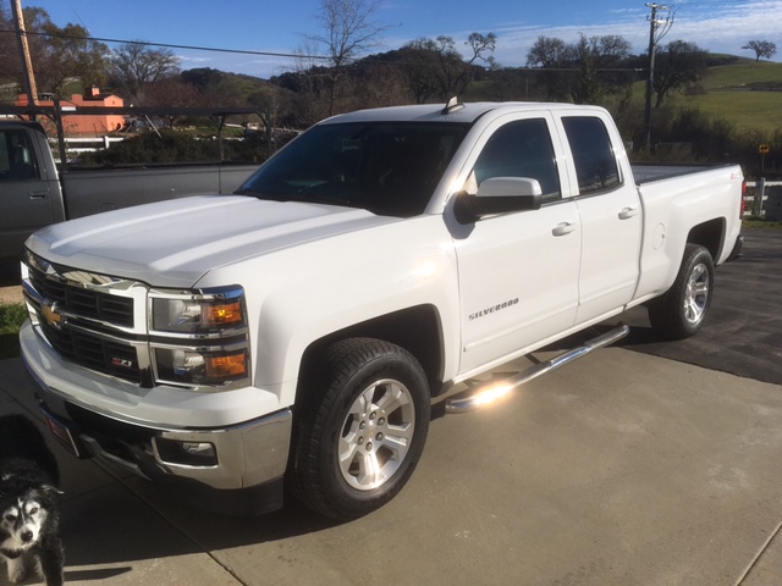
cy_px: 293
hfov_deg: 61.7
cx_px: 391
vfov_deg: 48.2
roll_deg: +1.7
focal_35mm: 29
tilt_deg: -14.5
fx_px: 655
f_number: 2.2
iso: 25
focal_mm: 4.15
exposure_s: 1/3846
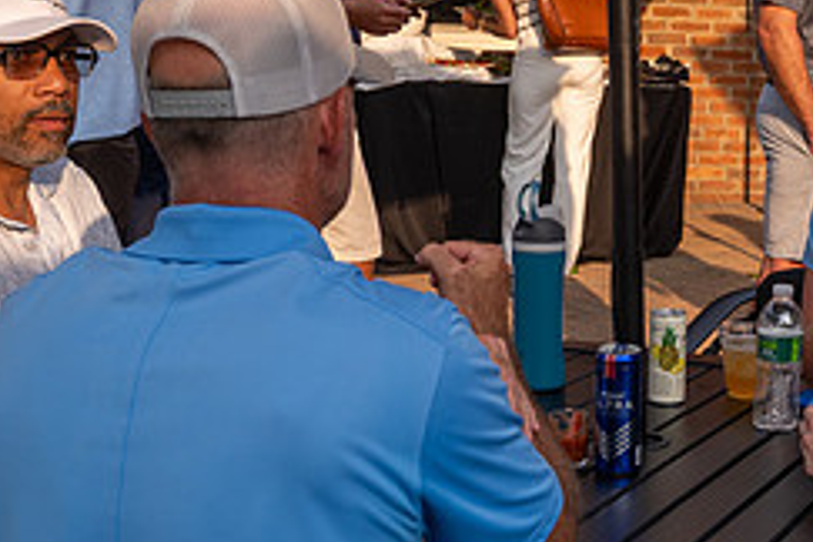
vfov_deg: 18.4
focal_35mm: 74
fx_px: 1671
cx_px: 910
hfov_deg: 25.2
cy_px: 304
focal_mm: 31
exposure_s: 1/400
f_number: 6.3
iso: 250
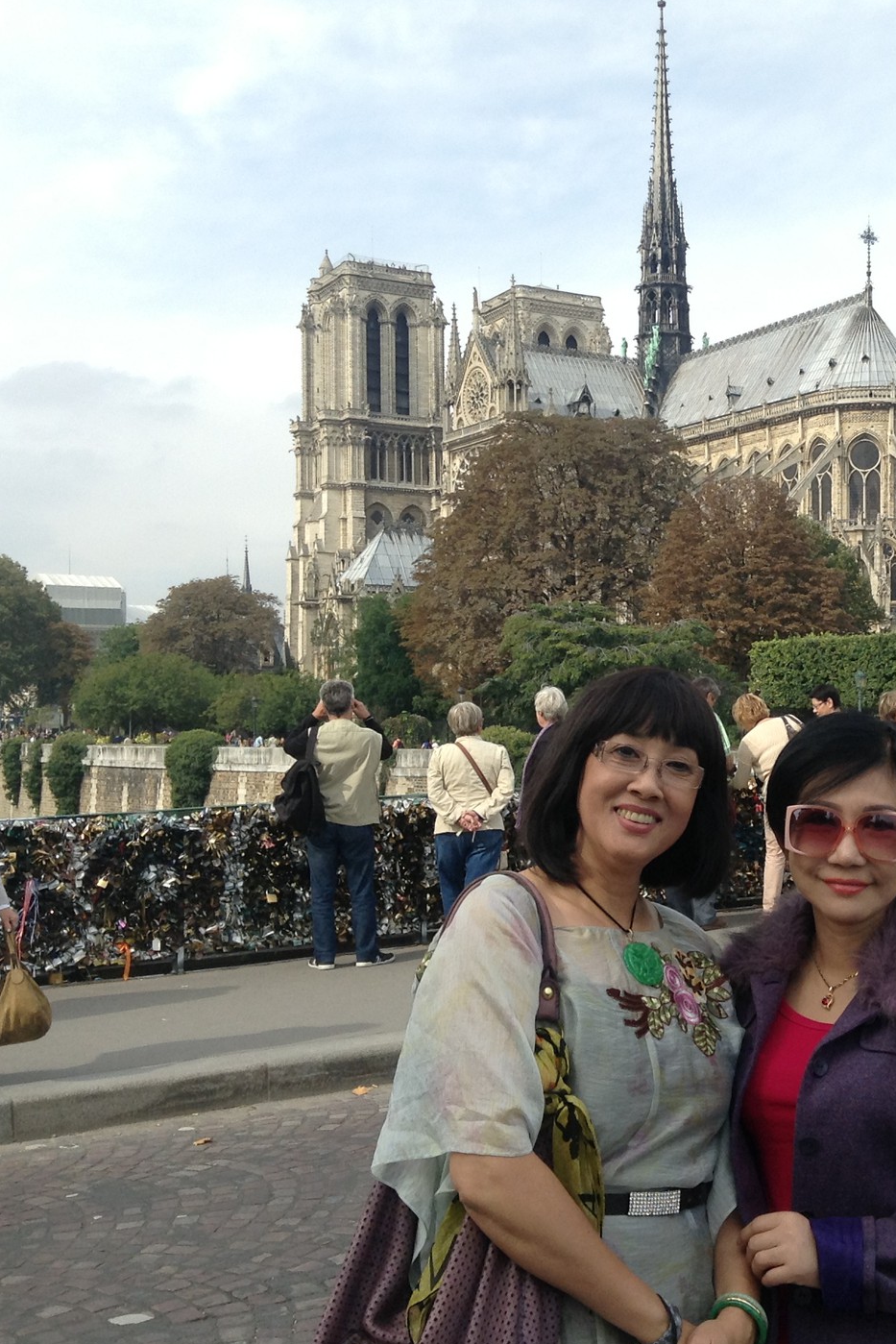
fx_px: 1829
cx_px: 743
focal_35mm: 49
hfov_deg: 26.9
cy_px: 669
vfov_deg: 40.3
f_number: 2.4
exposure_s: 1/690
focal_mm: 3.3
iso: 32
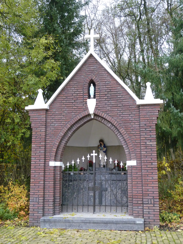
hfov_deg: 40.7
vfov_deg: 52.6
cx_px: 92
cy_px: 122
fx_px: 247
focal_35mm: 35
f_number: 3.5
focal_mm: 5.7
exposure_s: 1/30
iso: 320
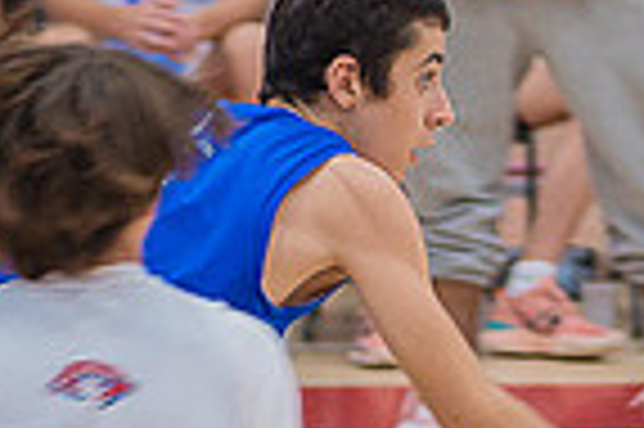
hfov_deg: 3.4
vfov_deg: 2.3
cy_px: 162
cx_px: 919
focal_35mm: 599
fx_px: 10703
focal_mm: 135
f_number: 5
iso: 1000
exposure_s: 1/250
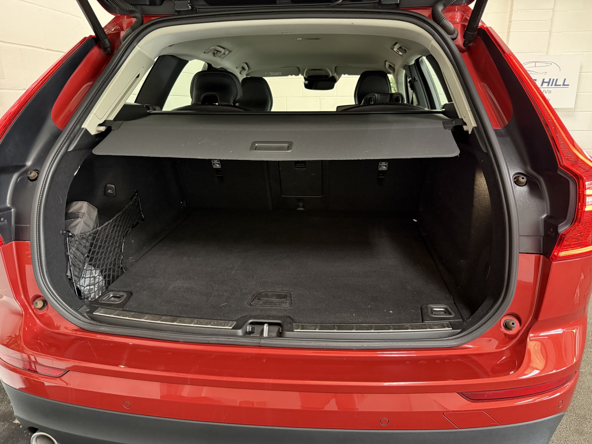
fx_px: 410
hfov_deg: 71.6
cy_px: 222
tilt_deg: -14.5
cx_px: 296
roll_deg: +1.1
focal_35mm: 24
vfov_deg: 56.8
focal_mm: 6.76
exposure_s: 1/33
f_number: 1.78
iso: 800
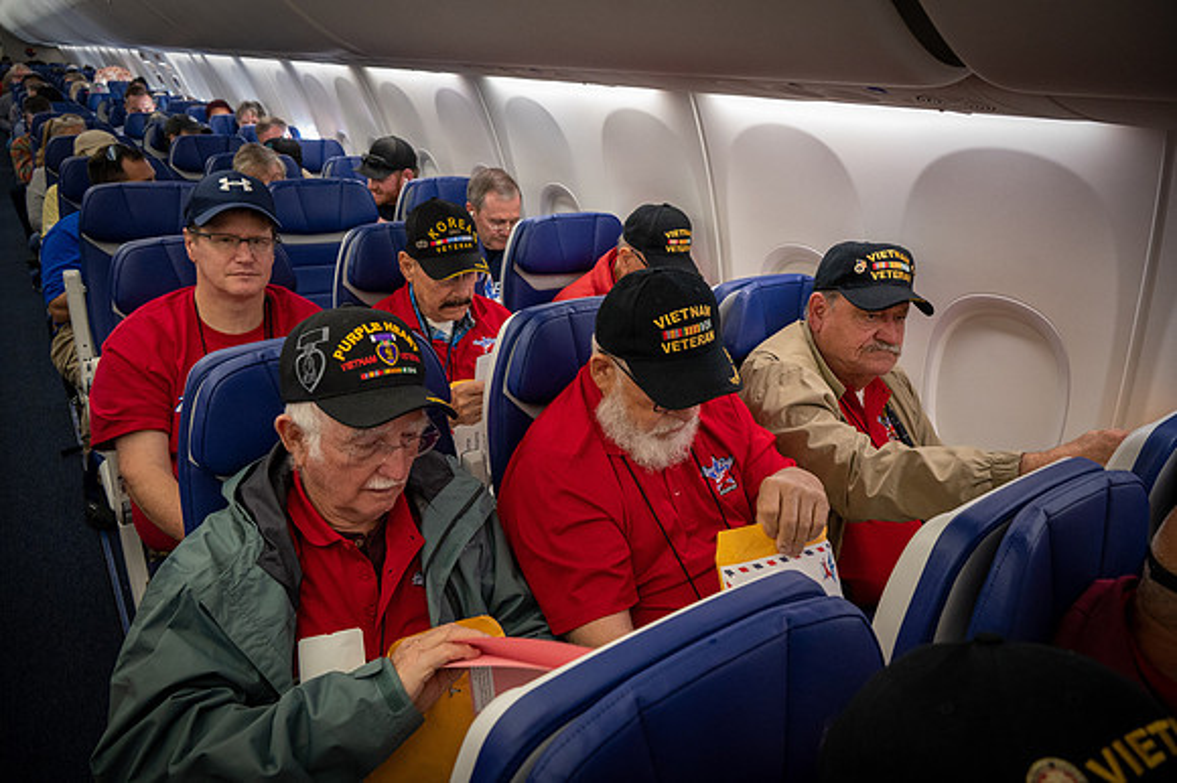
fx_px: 784
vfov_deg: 53.1
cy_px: 392
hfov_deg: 73.8
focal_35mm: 24
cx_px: 588
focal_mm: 24
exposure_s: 1/60
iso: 6400
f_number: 6.3
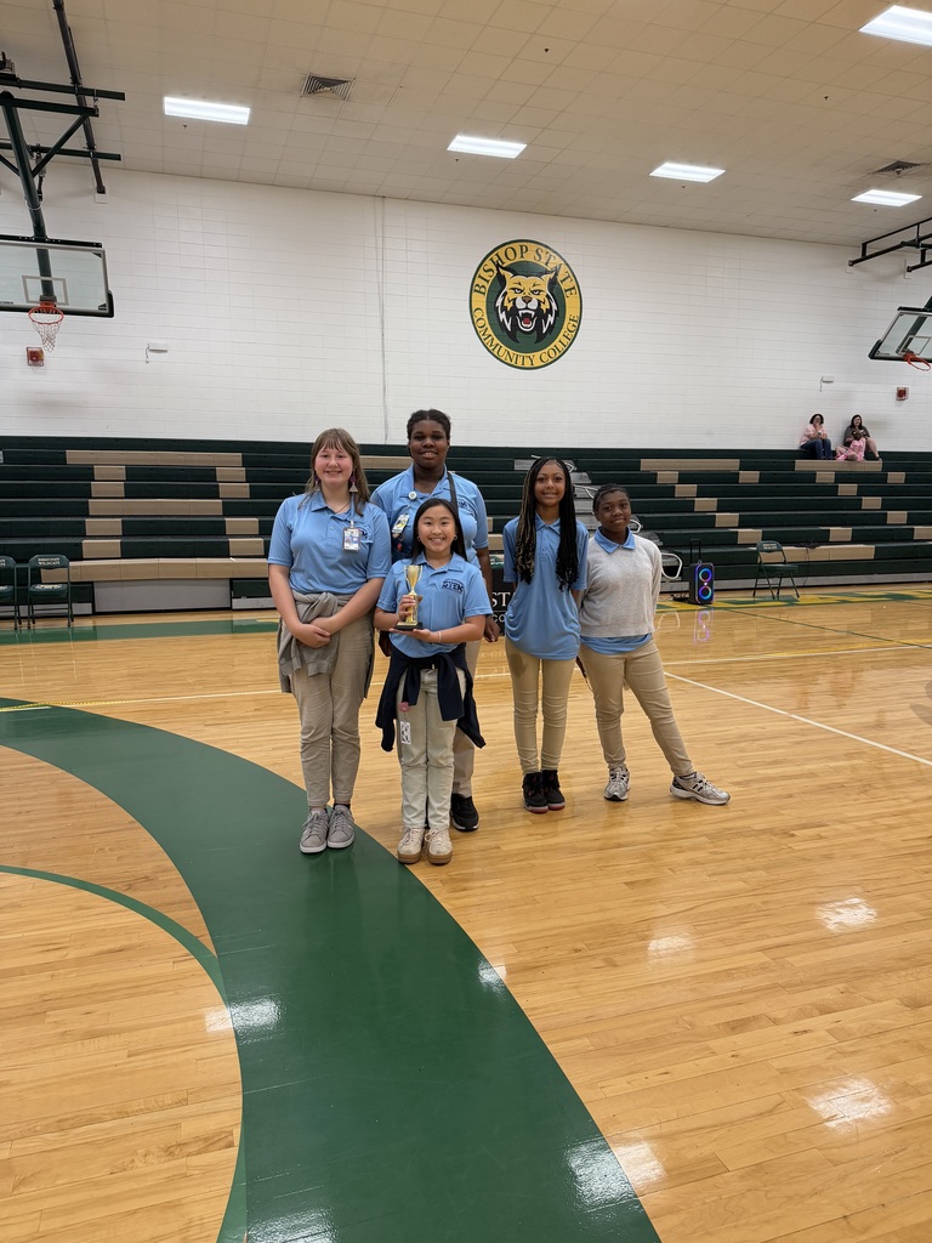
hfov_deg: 56.8
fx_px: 862
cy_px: 622
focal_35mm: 24
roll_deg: -0.1
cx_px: 466
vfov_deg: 71.6
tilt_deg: -7.7
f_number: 1.78
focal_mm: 6.76
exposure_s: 1/159
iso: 200
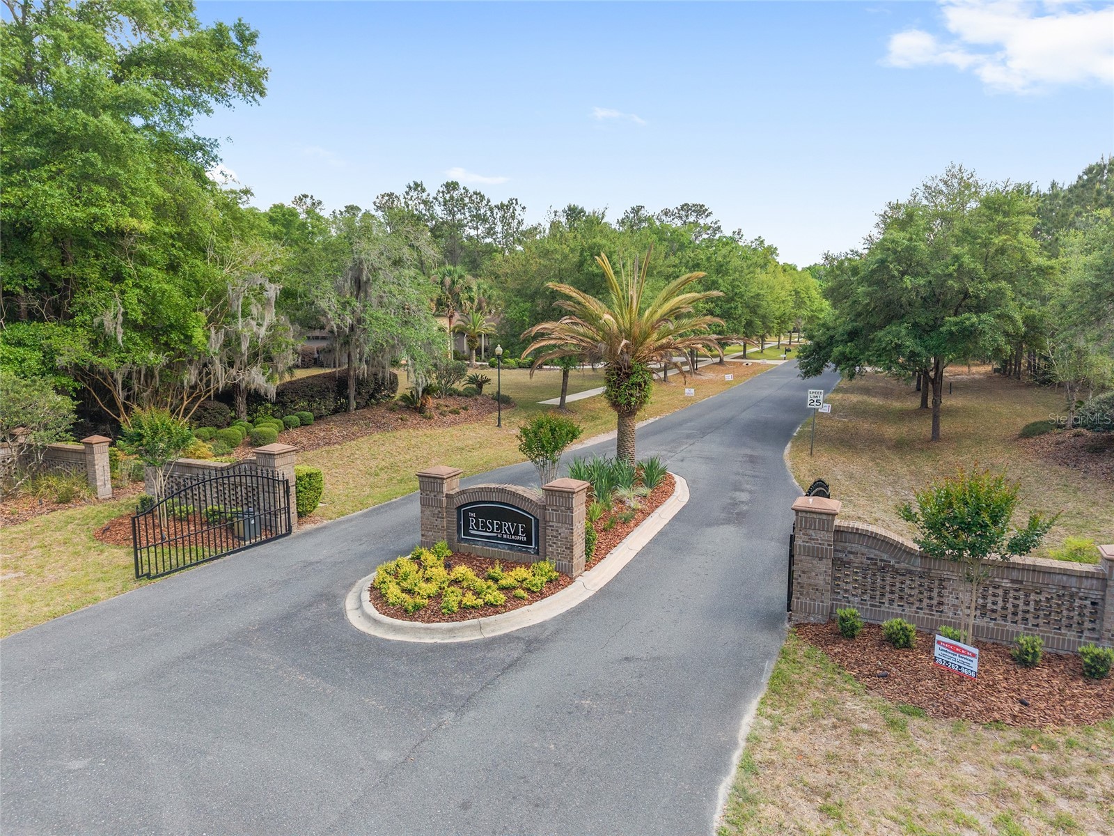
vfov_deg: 56.8
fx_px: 772
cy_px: 418
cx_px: 557
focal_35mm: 24
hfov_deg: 71.6
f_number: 1.8
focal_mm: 8.67
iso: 290
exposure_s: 1/2500
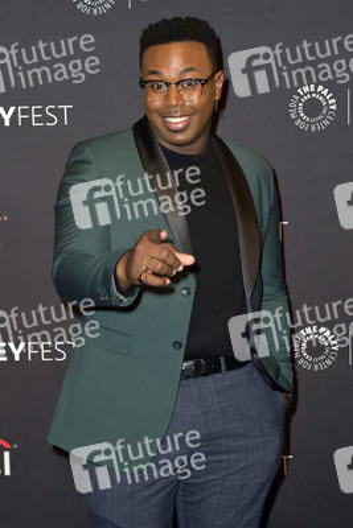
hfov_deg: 20.6
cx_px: 176
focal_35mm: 66
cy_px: 264
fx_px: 970
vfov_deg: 30.5
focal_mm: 66
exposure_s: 1/320
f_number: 6.3
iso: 500
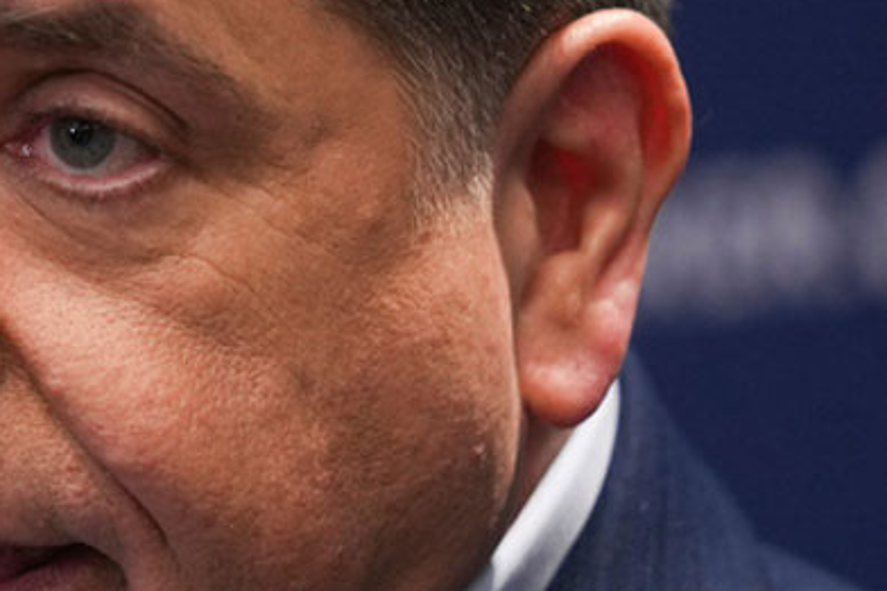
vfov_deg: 2.2
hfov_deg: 3.4
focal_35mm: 613
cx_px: -93
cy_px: 183
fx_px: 15097
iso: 1600
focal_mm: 200
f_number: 2.8
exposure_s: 1/200
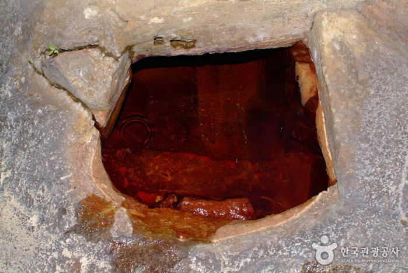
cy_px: 136
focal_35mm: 51
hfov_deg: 38.8
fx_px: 579
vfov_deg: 26.6
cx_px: 204
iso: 400
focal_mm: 34
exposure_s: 1/60
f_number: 4
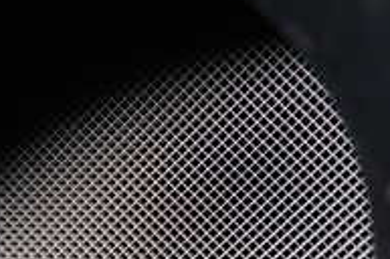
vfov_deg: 16.2
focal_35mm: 81
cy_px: 293
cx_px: 26
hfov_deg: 24.3
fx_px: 876
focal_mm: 4.5
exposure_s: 1/30
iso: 200
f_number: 5.6
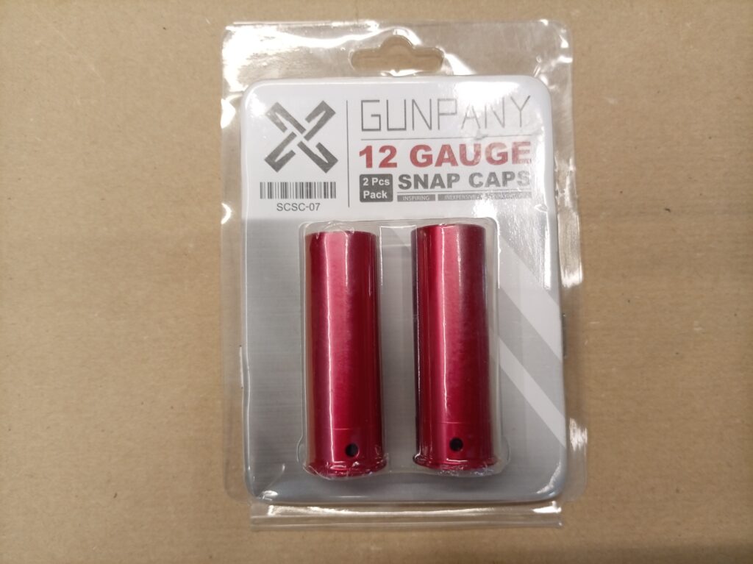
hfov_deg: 69.4
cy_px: 282
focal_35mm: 25
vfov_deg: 54.8
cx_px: 376
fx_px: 544
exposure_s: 1/25
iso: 178
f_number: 1.8
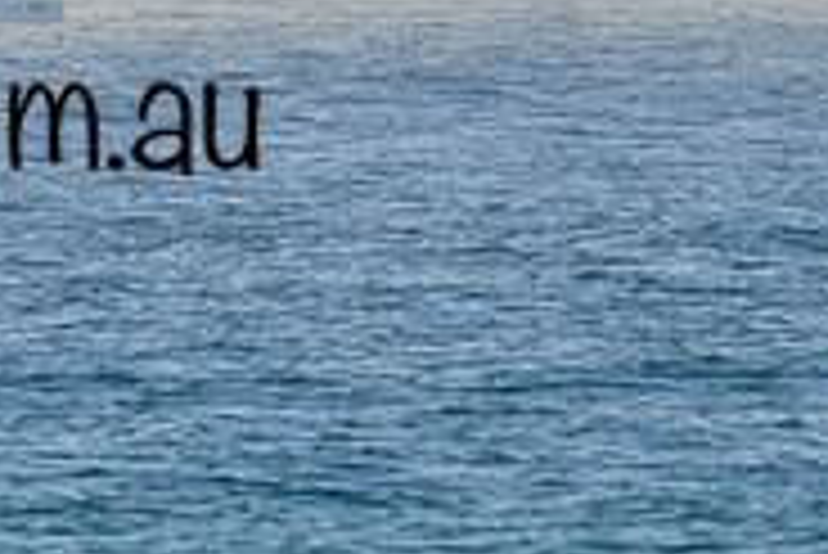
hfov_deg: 1.6
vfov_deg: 1.0
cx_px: -216
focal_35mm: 1323
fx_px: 30452
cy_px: 65
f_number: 10
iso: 640
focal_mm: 420
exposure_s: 1/2000
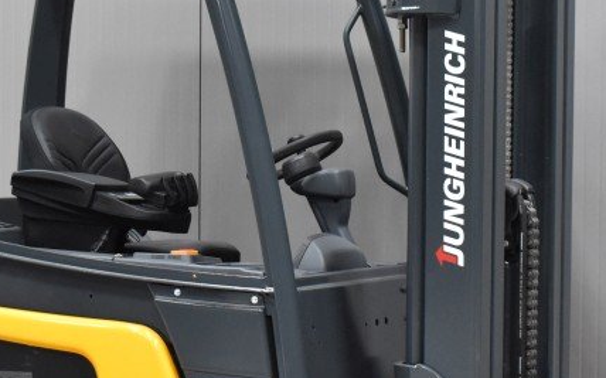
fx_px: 2054
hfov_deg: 16.8
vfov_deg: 10.5
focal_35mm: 124
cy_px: 259
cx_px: 270
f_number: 4.2
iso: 1600
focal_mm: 29
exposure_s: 1/50
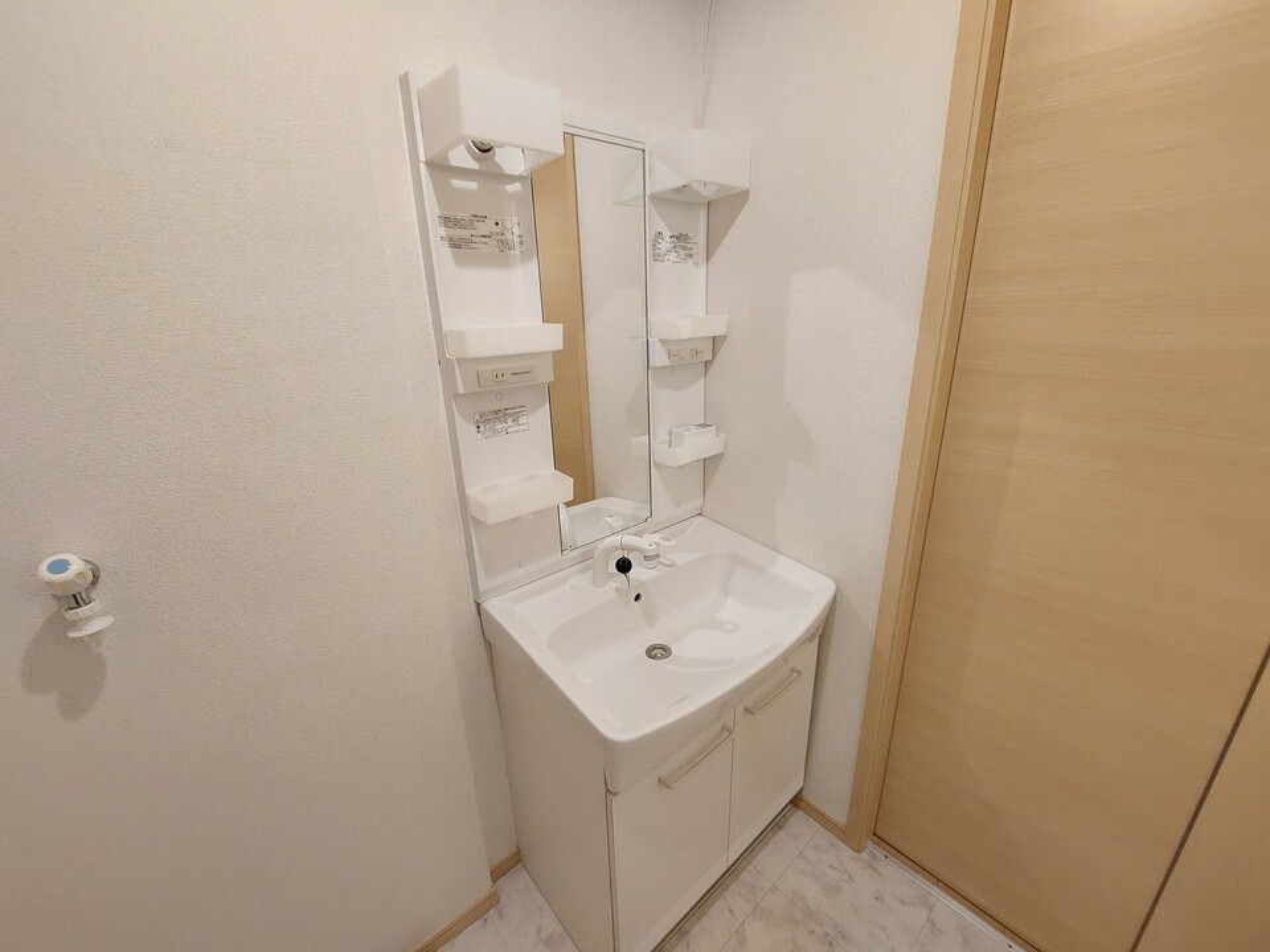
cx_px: 635
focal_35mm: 13
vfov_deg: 89.9
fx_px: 477
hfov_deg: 106.2
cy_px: 476
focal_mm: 1.74
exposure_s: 1/30
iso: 320
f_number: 2.2
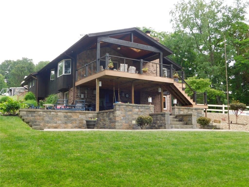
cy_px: 94
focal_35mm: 36
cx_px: 124
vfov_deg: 39.7
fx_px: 259
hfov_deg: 51.4
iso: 125
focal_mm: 6.3
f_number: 3.5
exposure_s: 1/200
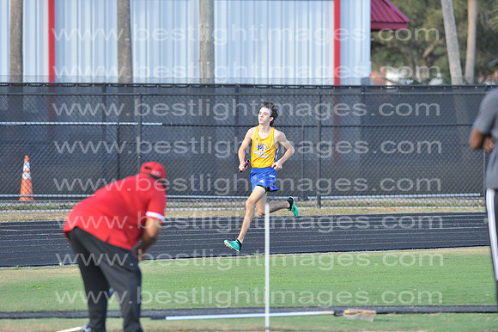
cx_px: 249
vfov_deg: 4.6
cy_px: 166
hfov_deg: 6.9
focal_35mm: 300
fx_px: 4147
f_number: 4.5
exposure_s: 1/800
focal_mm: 300
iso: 800
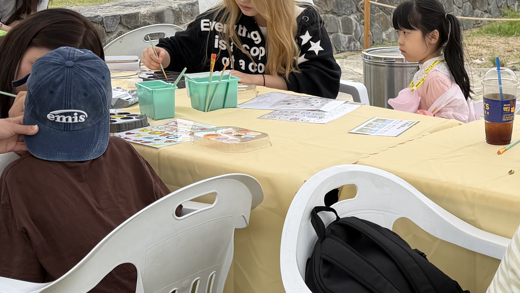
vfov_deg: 18.0
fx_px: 924
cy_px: 178
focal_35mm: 67
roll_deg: -1.7
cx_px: 567
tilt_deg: -15.8
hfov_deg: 28.6
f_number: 1.78
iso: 80
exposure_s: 1/2299
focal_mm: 6.76
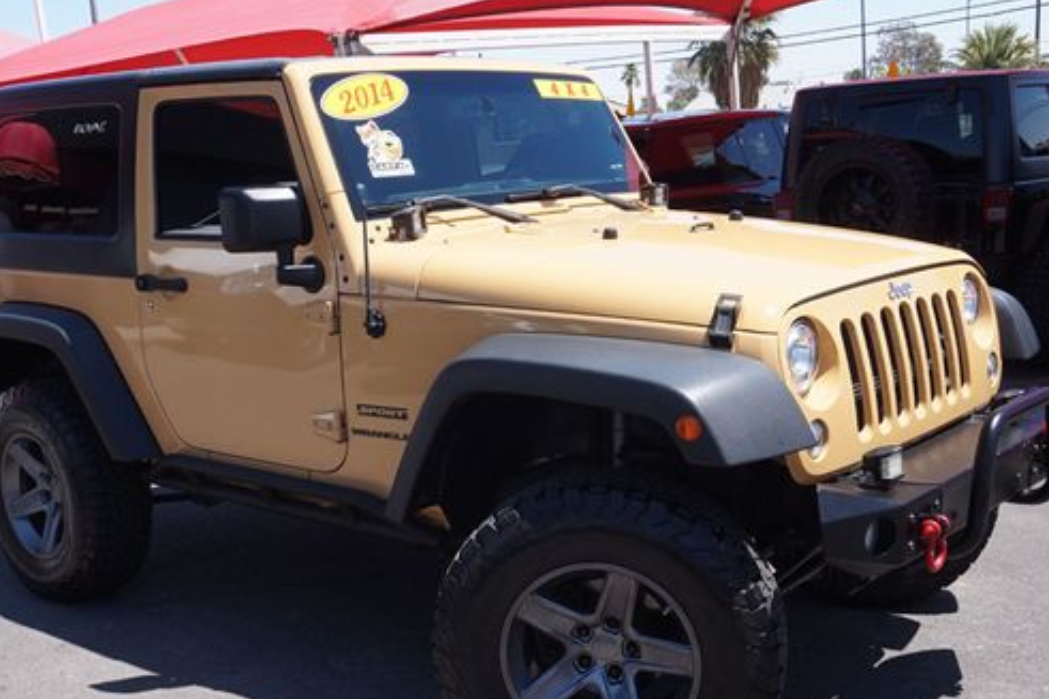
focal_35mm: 43
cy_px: 415
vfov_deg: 31.1
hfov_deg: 45.4
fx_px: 1252
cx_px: 470
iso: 100
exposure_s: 1/100
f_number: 9
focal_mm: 22
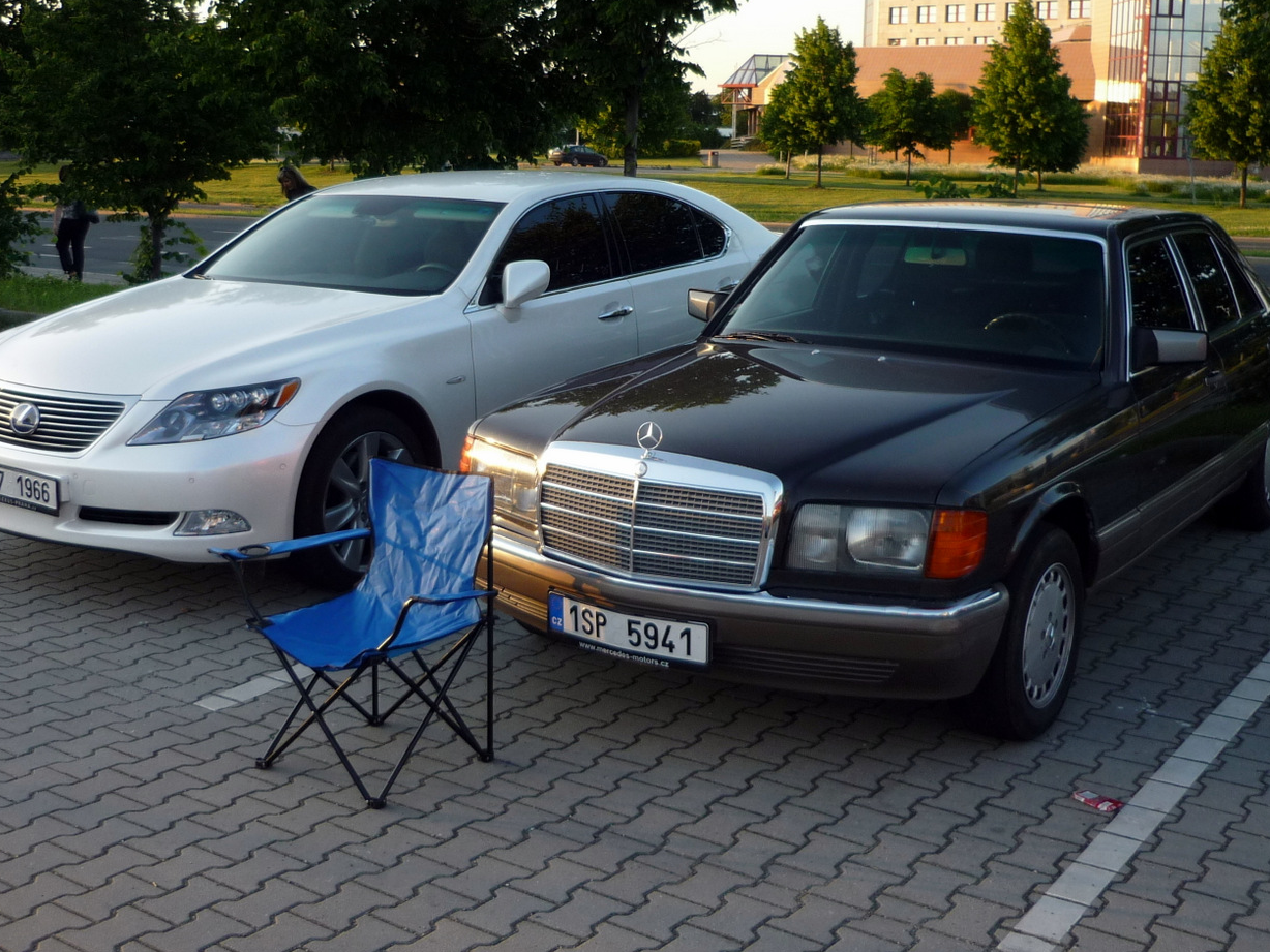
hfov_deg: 43.8
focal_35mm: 43
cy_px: 335
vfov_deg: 33.4
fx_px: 1578
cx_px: 597
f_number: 2.8
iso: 100
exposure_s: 1/200
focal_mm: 5.5
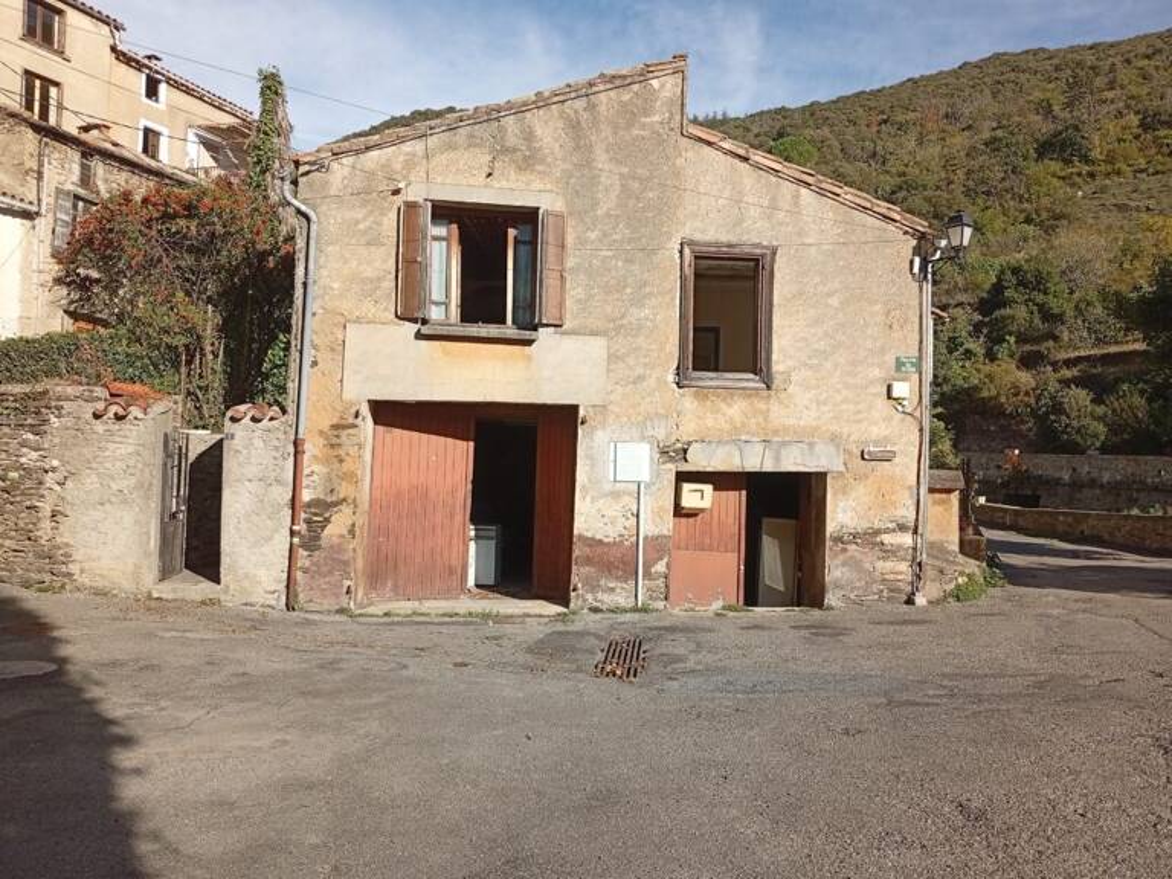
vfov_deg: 51.4
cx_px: 586
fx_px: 914
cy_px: 440
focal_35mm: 27
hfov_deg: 65.3
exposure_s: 1/569
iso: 50
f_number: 1.8
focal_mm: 3.98
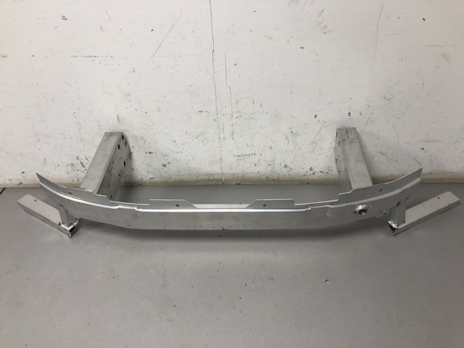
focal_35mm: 28
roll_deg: +2.0
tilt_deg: -35.2
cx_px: 232
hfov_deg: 63.4
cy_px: 174
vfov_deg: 49.7
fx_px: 375
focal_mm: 4
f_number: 1.8
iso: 20
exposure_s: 1/33
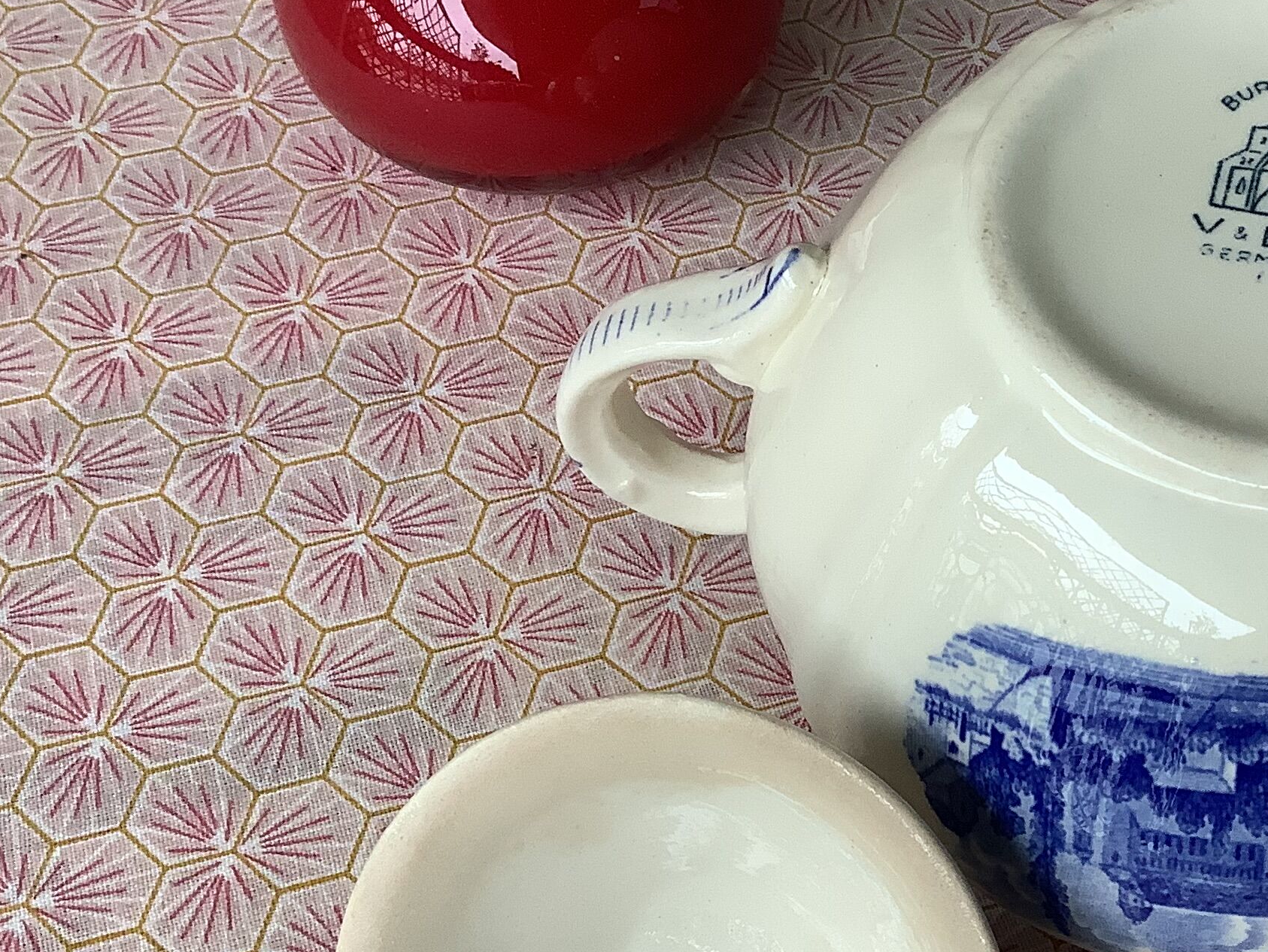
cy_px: 627
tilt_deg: -54.0
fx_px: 2198
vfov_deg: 24.3
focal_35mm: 60
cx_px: 1130
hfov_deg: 30.8
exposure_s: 1/120
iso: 80
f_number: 2.4
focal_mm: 3.3
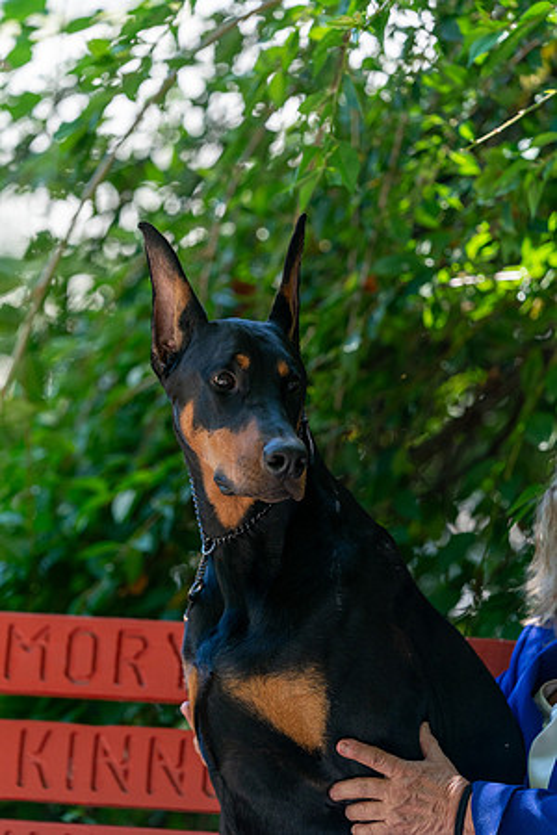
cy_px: 418
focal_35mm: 150
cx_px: 278
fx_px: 3481
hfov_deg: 9.1
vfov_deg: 13.7
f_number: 3.5
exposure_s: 1/1250
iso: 800
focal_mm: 150
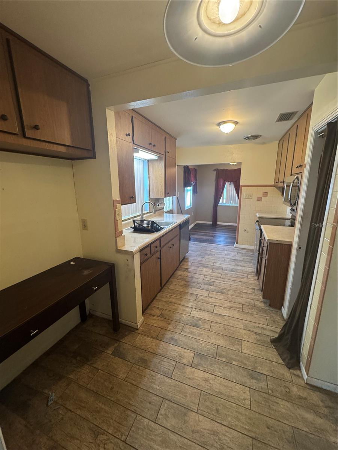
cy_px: 225
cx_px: 169
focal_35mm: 14
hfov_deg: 85.7
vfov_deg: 102.1
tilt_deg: -12.4
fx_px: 182
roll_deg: +0.4
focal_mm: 2.22
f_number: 2.2
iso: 250
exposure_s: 1/60
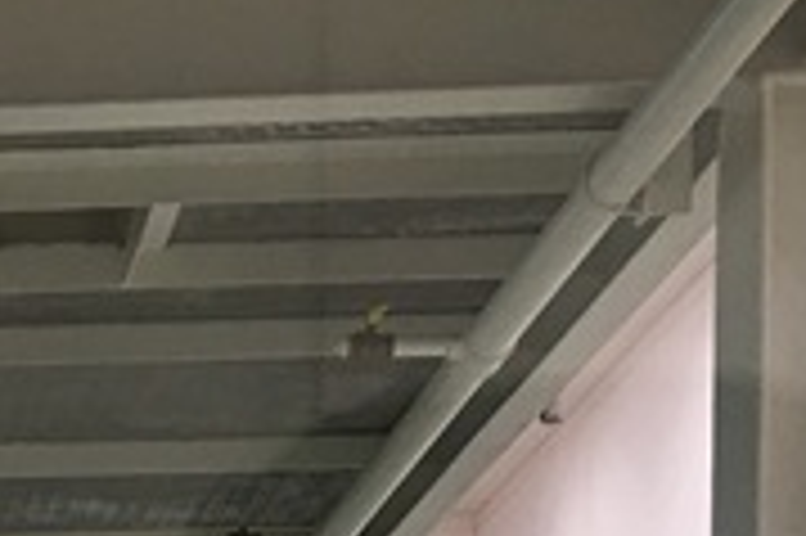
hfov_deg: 14.1
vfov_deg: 9.0
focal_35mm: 135
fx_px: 3020
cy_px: 1338
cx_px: -441
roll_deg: -0.5
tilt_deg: -1.3
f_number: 2.2
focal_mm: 4.15
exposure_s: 1/17
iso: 40
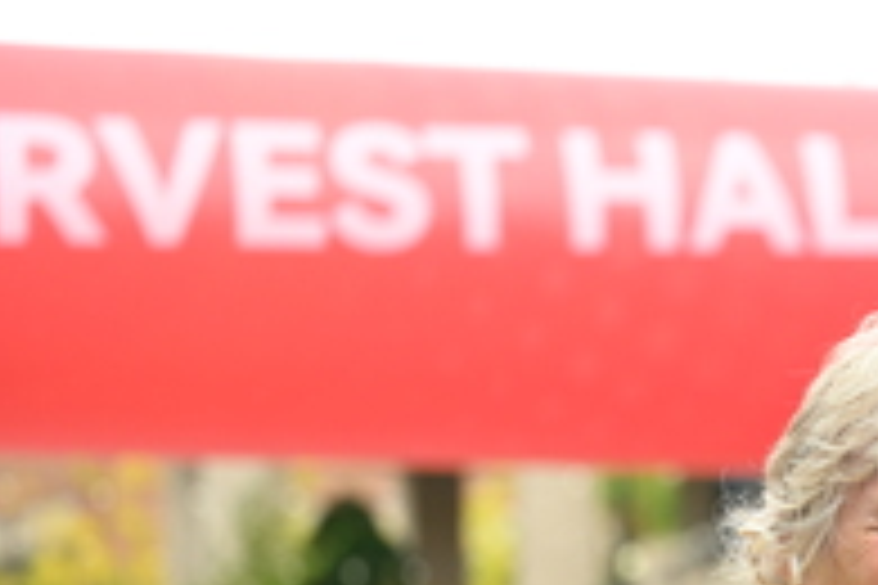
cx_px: 1157
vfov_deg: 6.9
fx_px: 4804
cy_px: 565
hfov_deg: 10.2
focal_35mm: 197
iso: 640
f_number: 2.8
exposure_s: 1/1600
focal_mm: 70
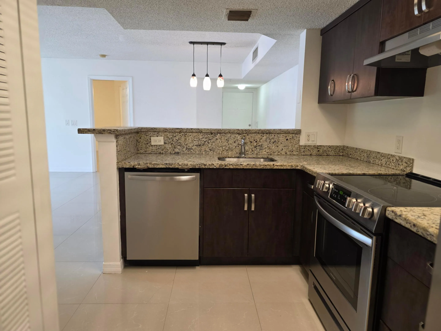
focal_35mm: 23
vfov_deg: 58.9
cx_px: 220
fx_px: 293
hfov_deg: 73.9
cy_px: 166
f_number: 1.7
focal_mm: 6.3
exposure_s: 1/60
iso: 160
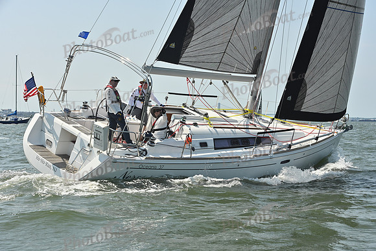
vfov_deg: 19.5
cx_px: 188
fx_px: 731
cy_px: 126
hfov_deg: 28.8
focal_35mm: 70
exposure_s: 1/1250
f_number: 7.1
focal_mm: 70
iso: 320
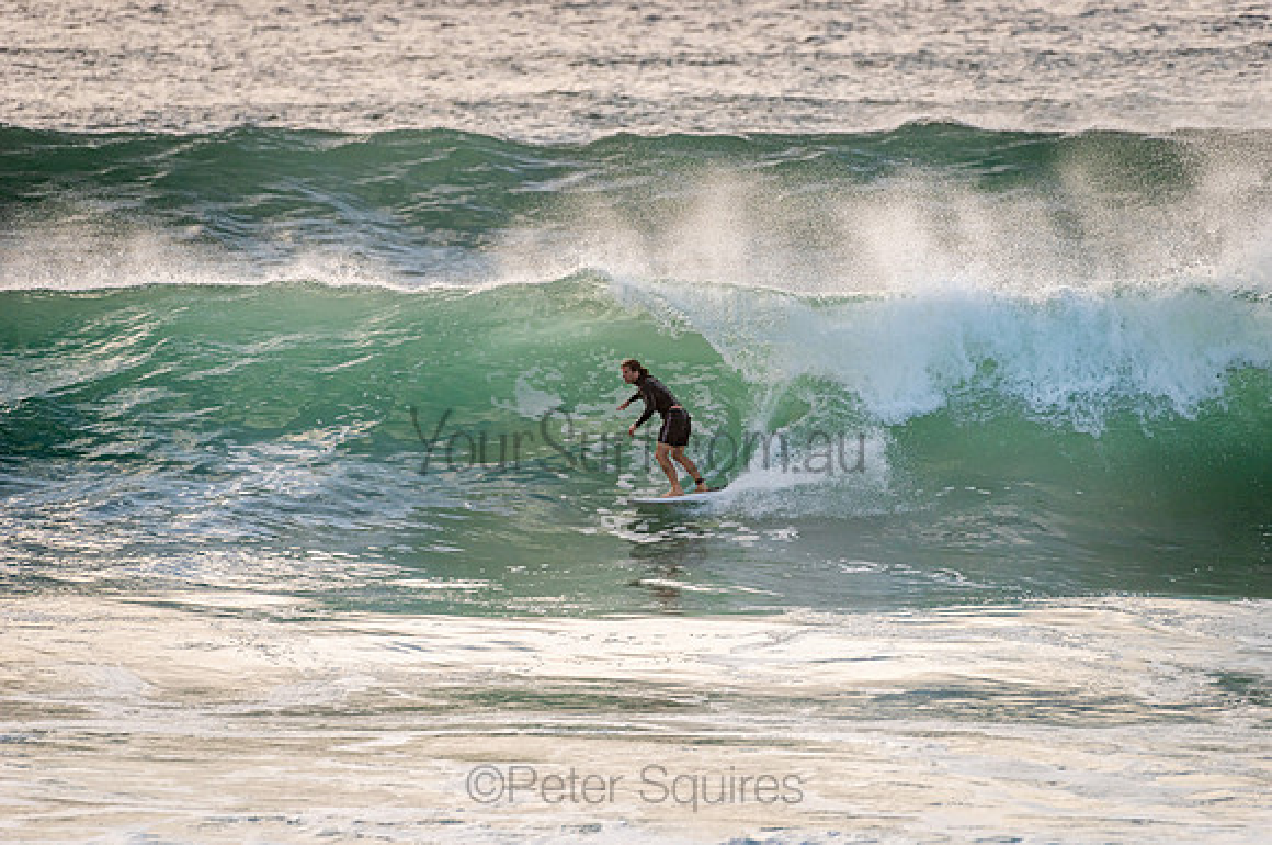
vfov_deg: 2.7
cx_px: 636
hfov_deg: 4.1
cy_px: 422
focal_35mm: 501
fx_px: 17669
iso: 360
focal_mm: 500
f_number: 5.6
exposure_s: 1/2000
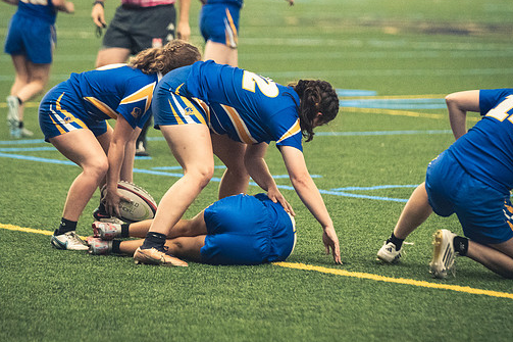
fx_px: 3561
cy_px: 175
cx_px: 240
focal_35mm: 250
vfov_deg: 5.5
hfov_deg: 8.2
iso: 12800
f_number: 2.8
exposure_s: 1/500
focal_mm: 145
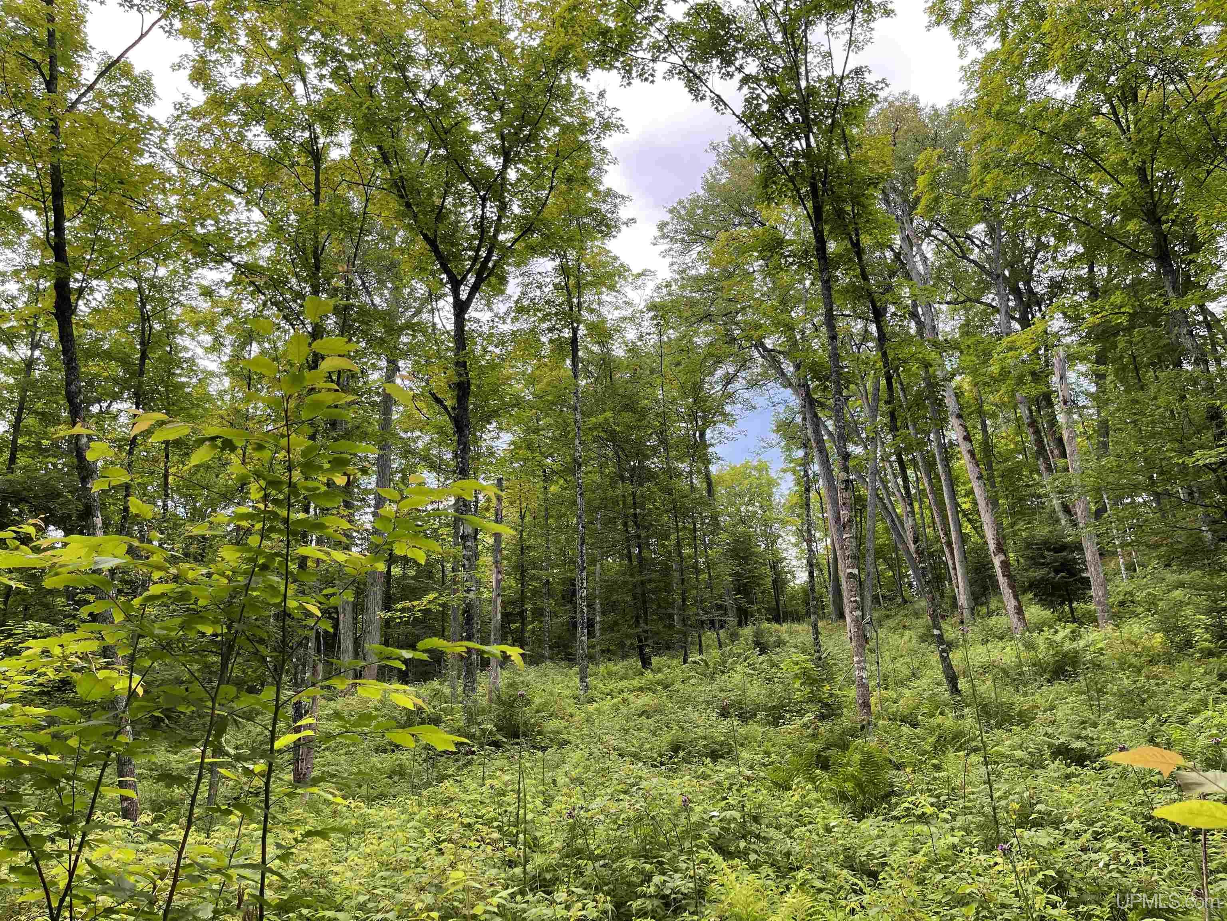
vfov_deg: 54.9
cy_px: 460
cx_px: 614
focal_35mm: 25
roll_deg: +1.2
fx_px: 886
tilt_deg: +18.7
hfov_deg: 69.4
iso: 32
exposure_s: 1/445
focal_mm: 5.1
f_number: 1.6
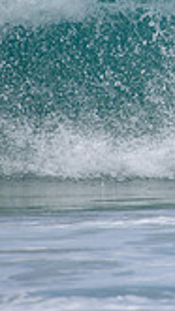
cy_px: -52
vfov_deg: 1.2
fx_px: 15189
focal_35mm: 1844
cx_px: 440
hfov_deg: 0.7
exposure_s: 1/2000
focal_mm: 500
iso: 160
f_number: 5.6
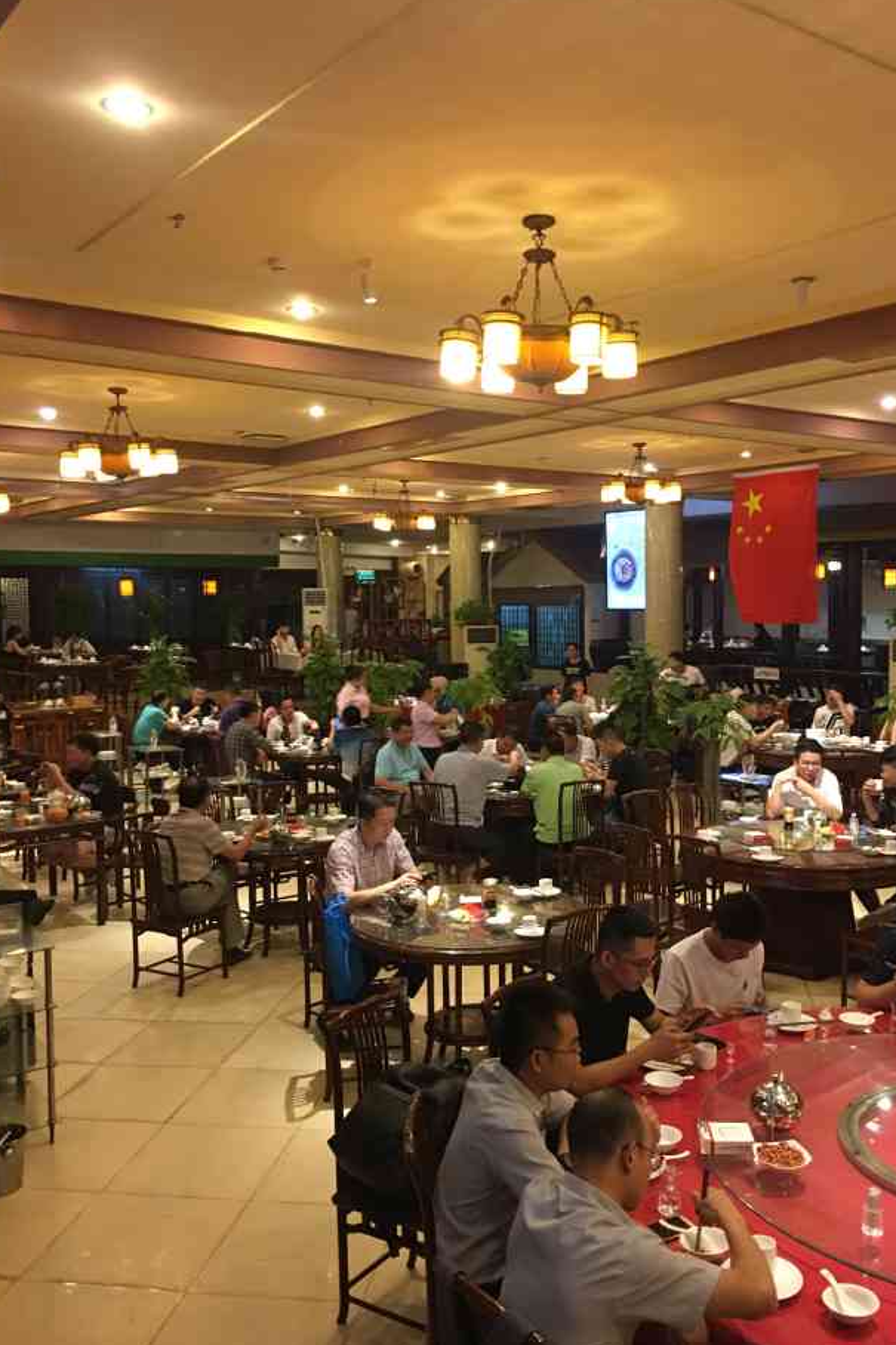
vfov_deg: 60.3
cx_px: 502
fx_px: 1158
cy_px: 670
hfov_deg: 42.2
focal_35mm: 31
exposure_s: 1/17
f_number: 2.2
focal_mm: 4.15
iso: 100
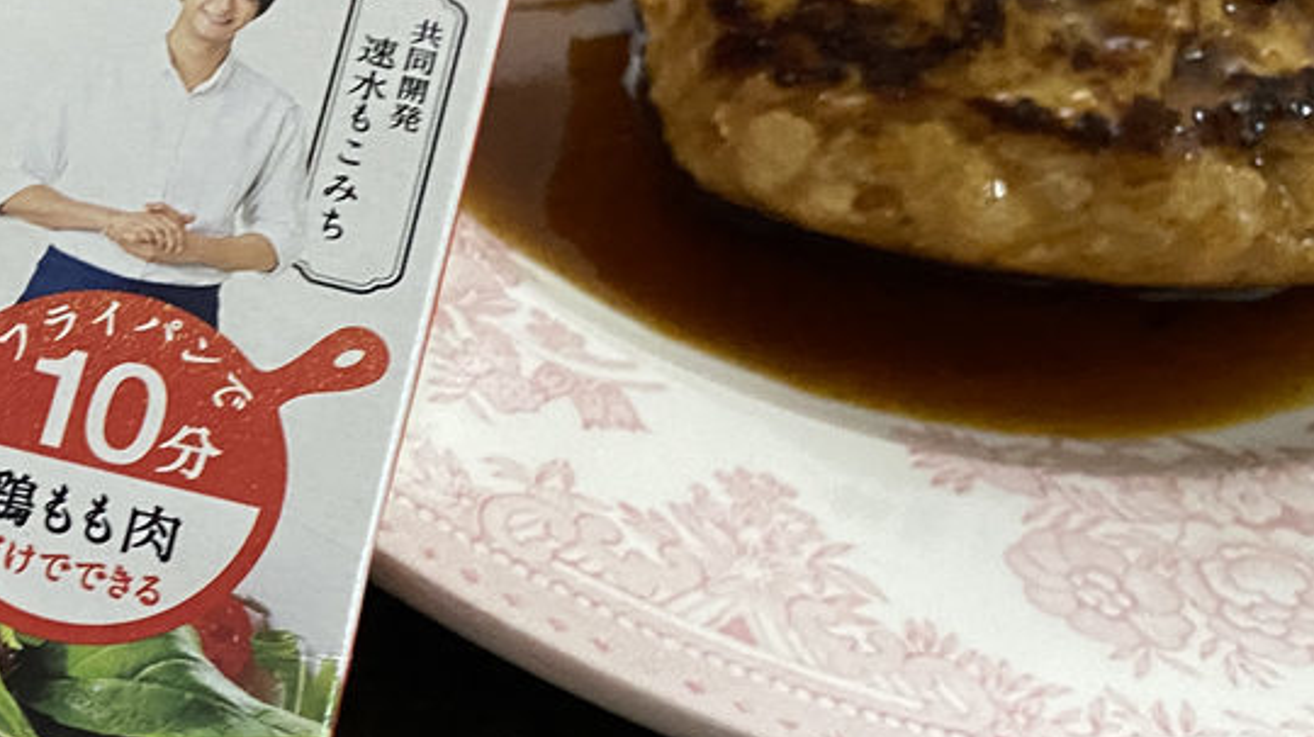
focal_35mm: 63
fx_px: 2194
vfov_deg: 19.0
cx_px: 29
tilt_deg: -56.5
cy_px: 482
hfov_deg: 31.1
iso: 640
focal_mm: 4.25
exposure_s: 1/33
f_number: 1.8
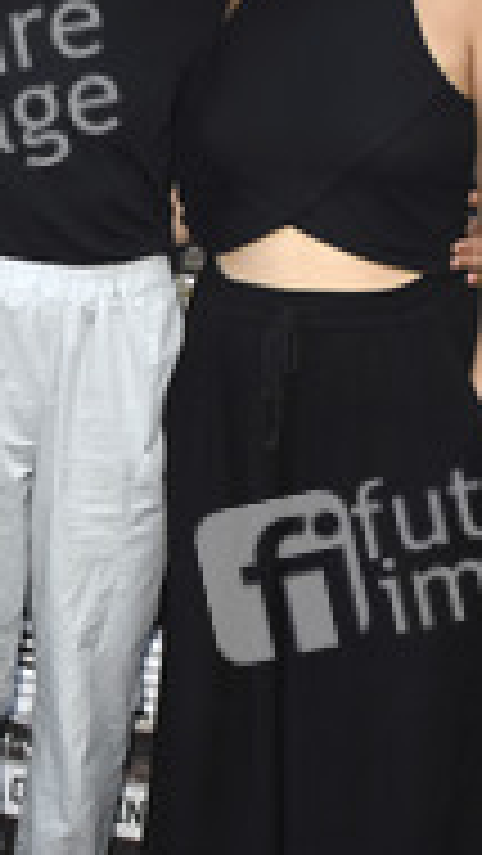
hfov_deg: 13.4
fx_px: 2023
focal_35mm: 89
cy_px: 333
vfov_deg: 23.8
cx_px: 18
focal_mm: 27
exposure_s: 1/160
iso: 800
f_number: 6.3
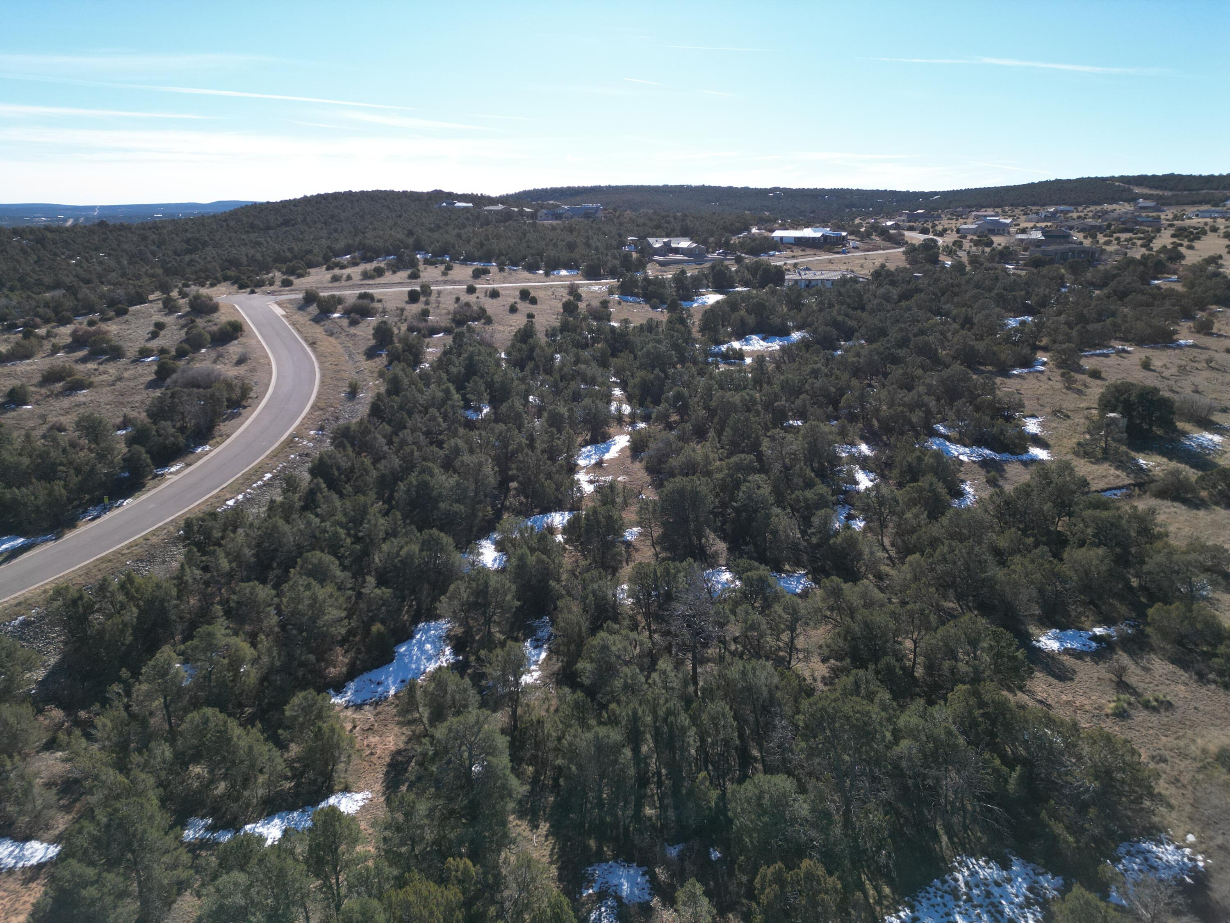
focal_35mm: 24
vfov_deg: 56.8
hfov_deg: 71.6
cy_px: 462
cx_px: 615
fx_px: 853
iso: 110
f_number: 1.7
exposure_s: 1/2500
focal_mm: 6.72
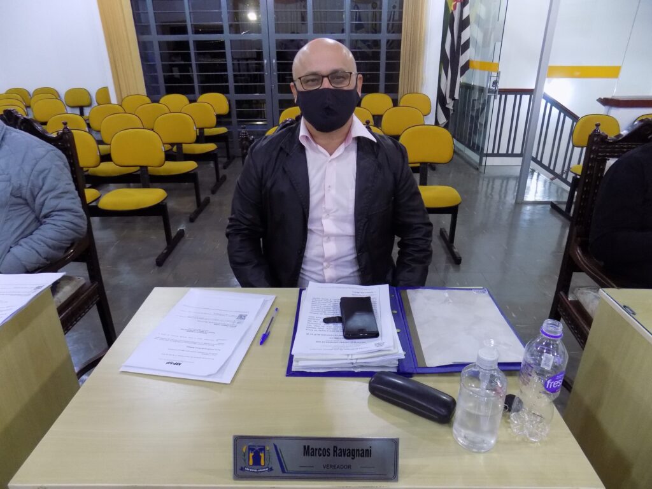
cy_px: 244
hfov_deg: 73.9
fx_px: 433
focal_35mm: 23
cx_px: 326
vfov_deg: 58.9
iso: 400
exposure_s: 1/15
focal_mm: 4
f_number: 3.1
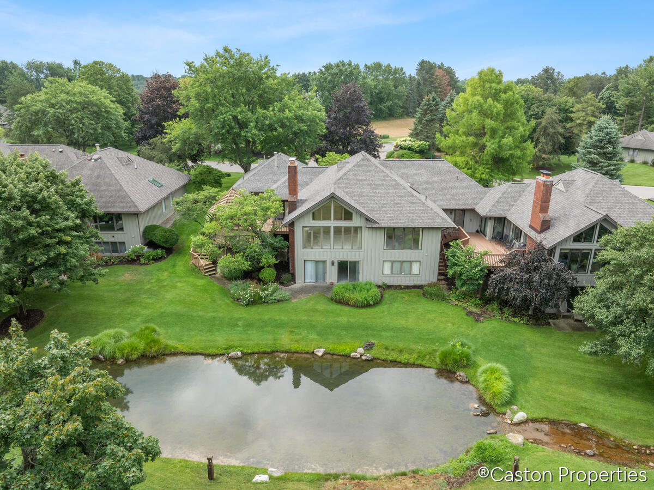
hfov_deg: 71.6
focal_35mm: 24
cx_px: 327
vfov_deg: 56.8
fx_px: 453
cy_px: 245
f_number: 8
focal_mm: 12.29
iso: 100
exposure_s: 1/100
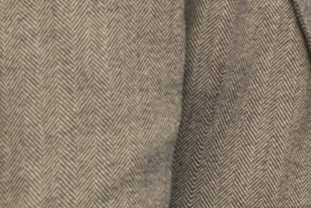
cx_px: 813
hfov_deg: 8.7
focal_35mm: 210
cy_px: -148
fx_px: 1816
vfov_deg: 6.4
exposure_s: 1/80
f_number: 5.6
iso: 400
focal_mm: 34
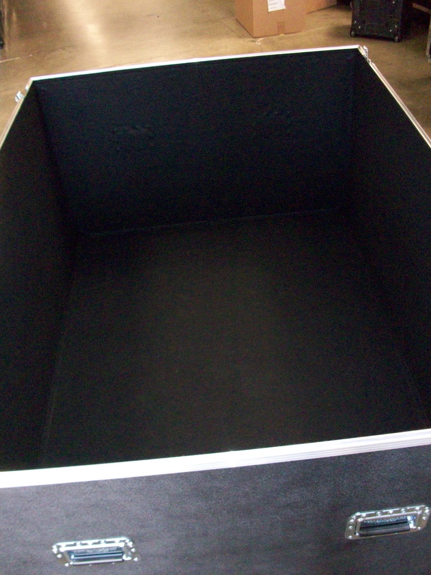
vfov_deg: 54.0
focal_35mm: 34
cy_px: 288
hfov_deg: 41.8
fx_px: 564
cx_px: 216
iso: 320
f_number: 2.8
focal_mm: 5.7
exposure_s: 1/60
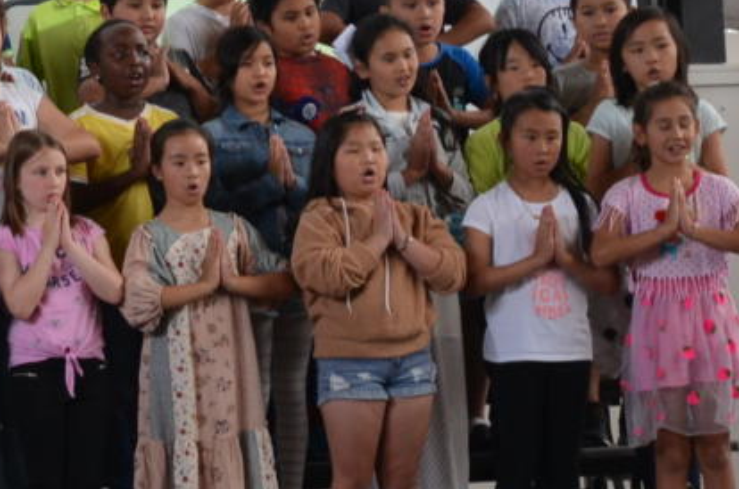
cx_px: -214
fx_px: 6410
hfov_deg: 6.5
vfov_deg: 4.4
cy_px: 87
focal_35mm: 313
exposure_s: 1/60
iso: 720
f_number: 4.5
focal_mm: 72
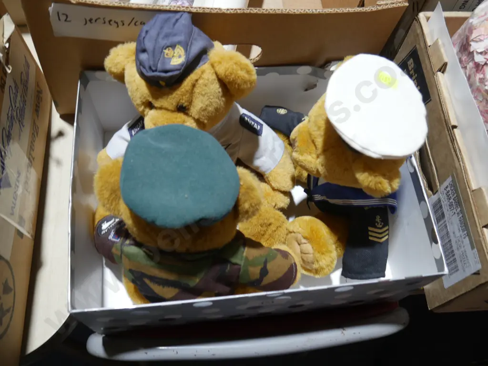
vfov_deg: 41.8
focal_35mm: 34
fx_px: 479
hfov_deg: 54.0
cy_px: 183
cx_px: 244
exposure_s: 1/60
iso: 320
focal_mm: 17
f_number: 4
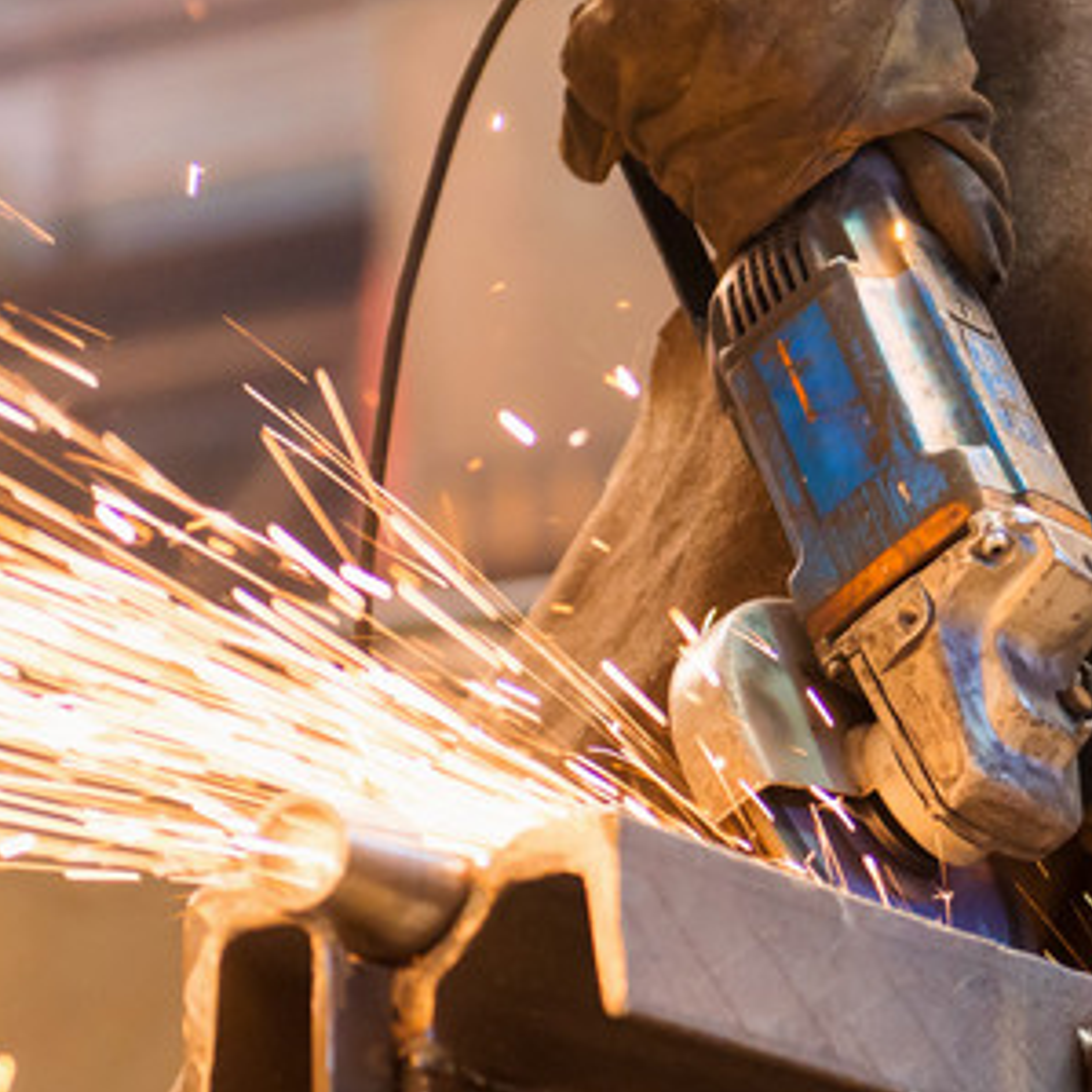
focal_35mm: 199
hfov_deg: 8.8
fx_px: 7102
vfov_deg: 8.8
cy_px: 327
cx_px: 1026
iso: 1600
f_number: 2.8
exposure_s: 1/160
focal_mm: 70
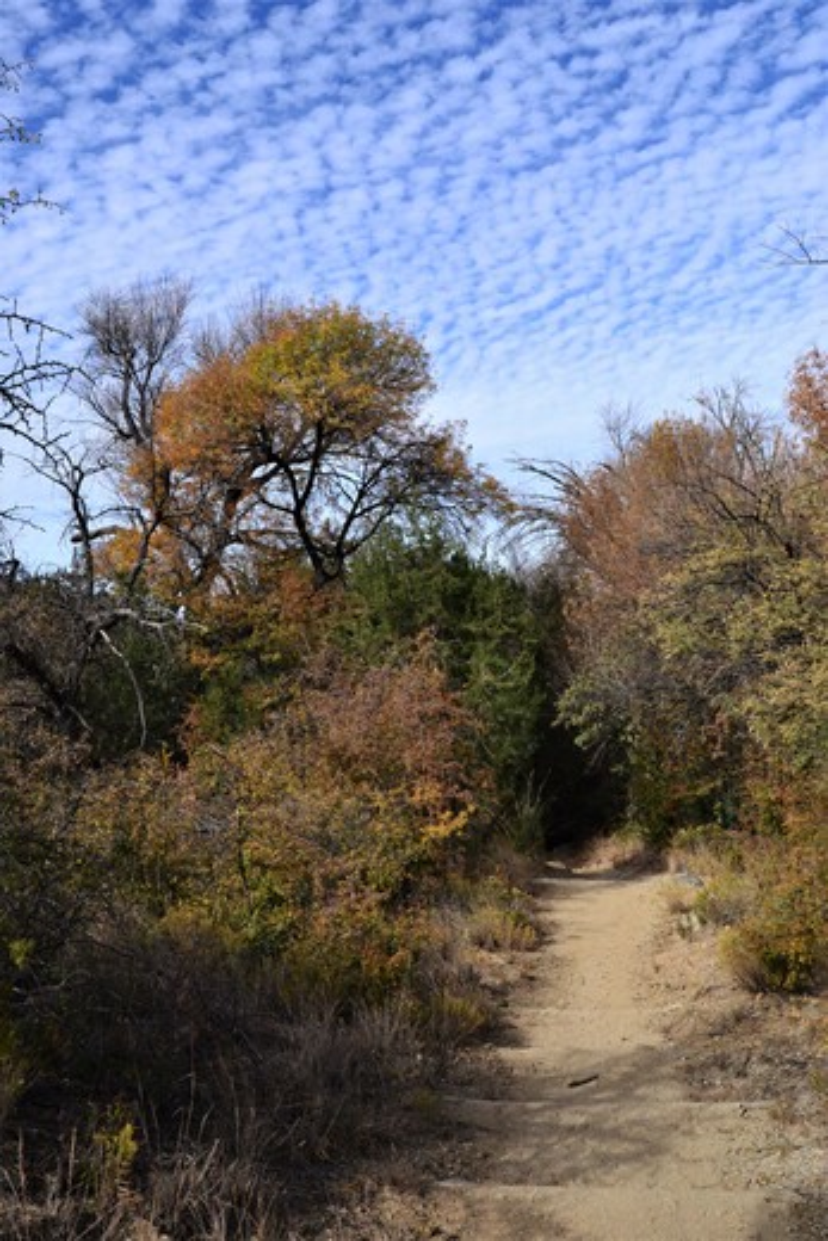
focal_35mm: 30
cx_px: 414
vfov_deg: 61.9
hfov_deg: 43.6
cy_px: 620
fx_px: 1034
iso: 400
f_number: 11
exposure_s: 1/400
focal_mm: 20
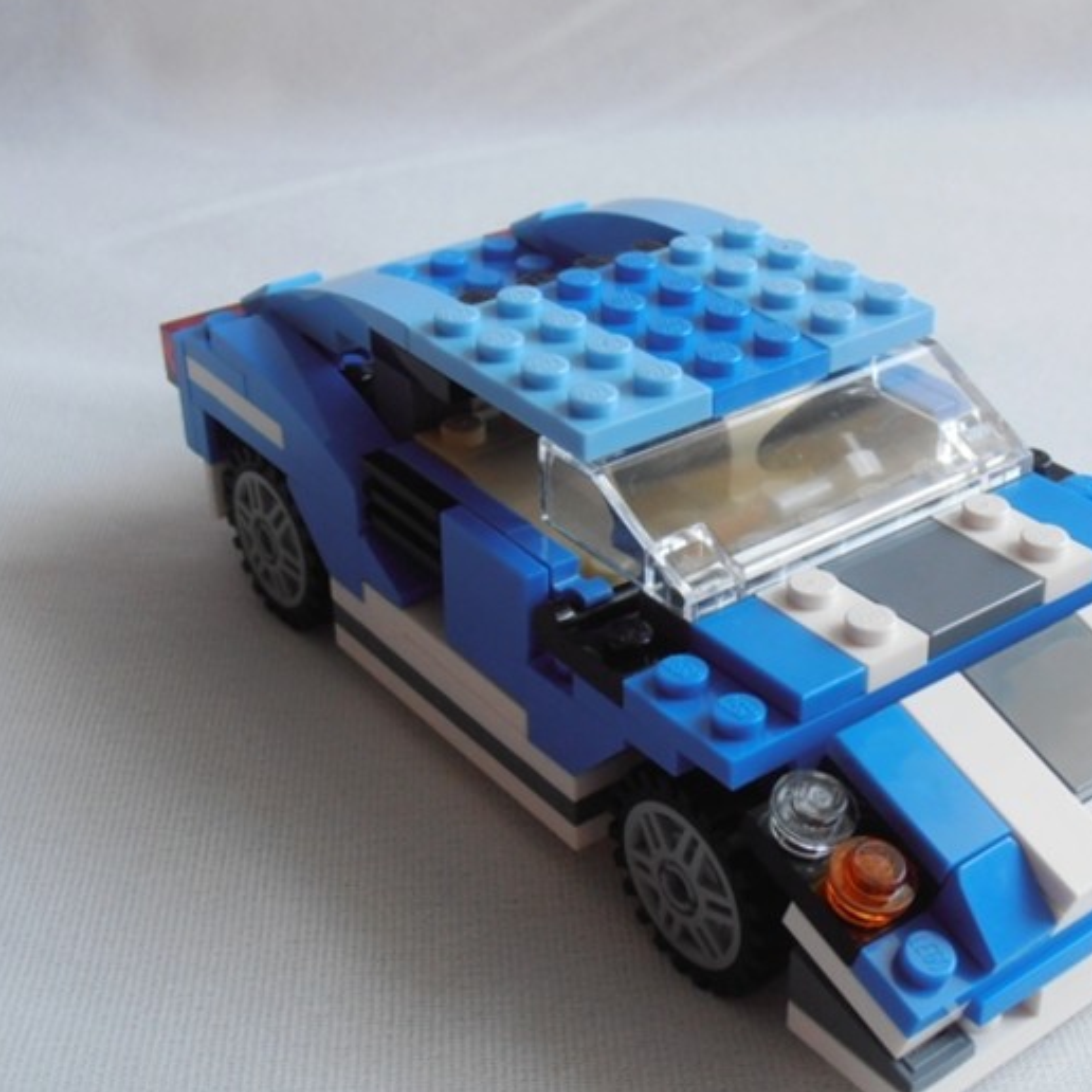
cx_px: 739
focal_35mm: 57
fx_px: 2034
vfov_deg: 30.0
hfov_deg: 29.8
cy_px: 594
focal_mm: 6.61
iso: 80
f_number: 3.9
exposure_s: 1/100
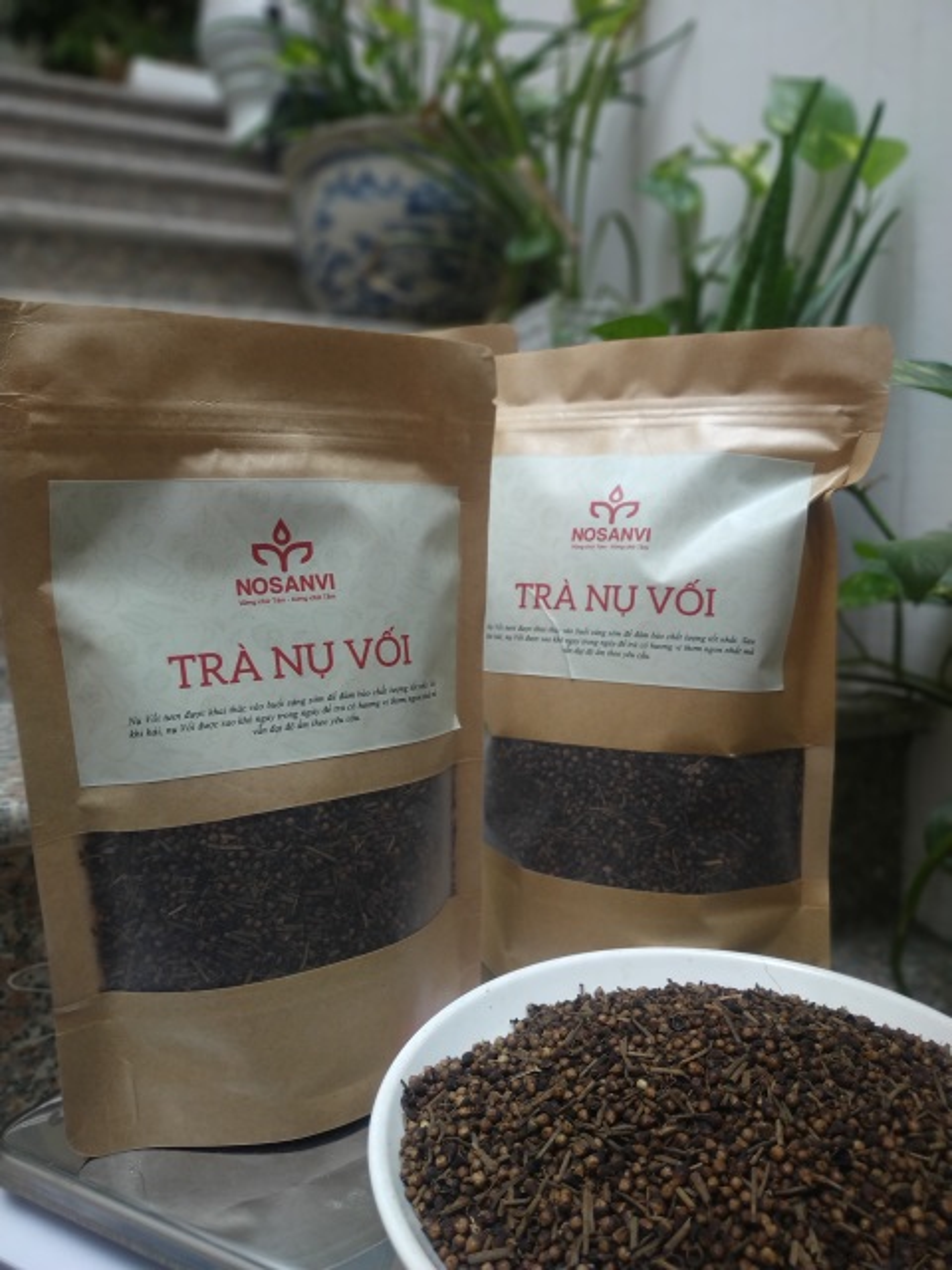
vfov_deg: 71.6
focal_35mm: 24
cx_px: 476
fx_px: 880
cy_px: 635
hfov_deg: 56.8
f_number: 1.9
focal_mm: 3.94
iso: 100
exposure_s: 1/50
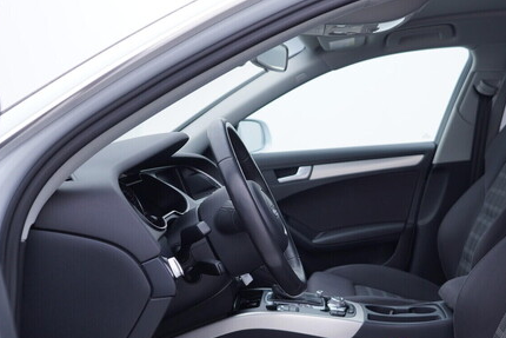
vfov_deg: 29.2
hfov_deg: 42.5
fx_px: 647
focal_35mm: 46
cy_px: 204
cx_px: 311
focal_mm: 24
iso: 125
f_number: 3.2
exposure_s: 1/50
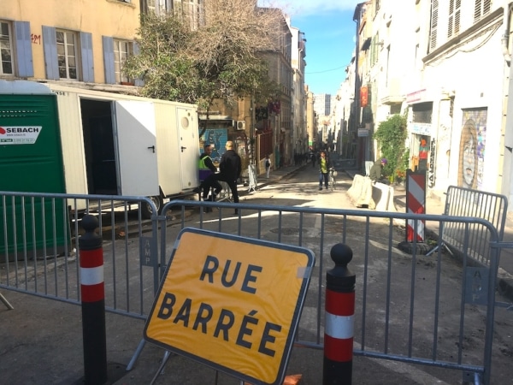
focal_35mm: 29
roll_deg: +0.1
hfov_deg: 61.7
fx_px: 430
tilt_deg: -8.6
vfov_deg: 48.2
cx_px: 256
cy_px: 192
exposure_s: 1/1304
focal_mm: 4.15
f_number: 2.2
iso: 25
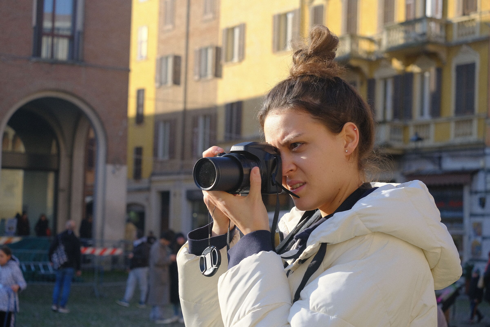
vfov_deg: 18.2
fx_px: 1021
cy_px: 164
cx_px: 245
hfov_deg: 27.0
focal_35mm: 75
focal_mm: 50
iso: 320
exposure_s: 1/250
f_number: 5.6
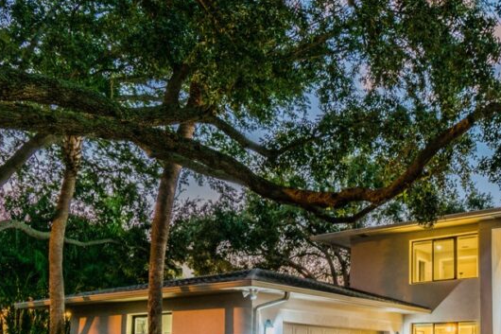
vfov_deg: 34.3
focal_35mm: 36
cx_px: 403
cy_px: 317
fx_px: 501
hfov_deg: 49.9
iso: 100
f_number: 7.1
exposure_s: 6
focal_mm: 12
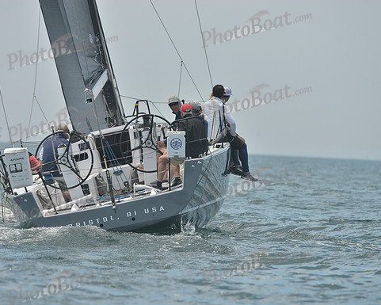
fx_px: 3959
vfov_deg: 4.4
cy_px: 152
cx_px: 160
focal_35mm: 351
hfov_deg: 5.5
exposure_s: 1/800
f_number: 8
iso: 280
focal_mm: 310
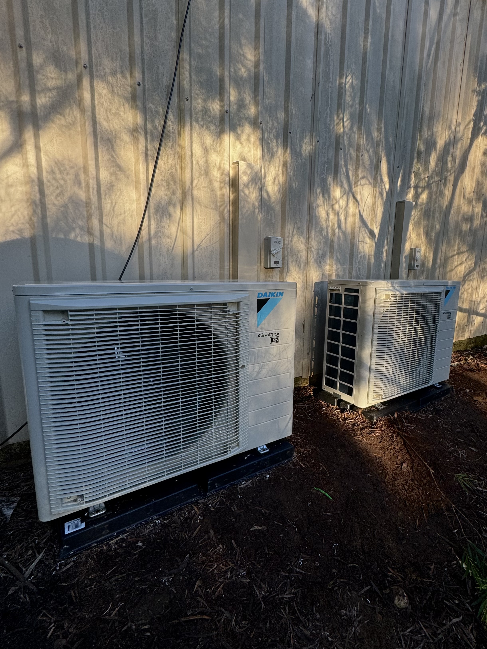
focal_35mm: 14
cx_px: 244
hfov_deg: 85.7
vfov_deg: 102.1
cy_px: 324
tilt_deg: -8.7
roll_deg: -1.5
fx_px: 263
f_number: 2.2
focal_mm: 2.22
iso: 100
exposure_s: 1/99
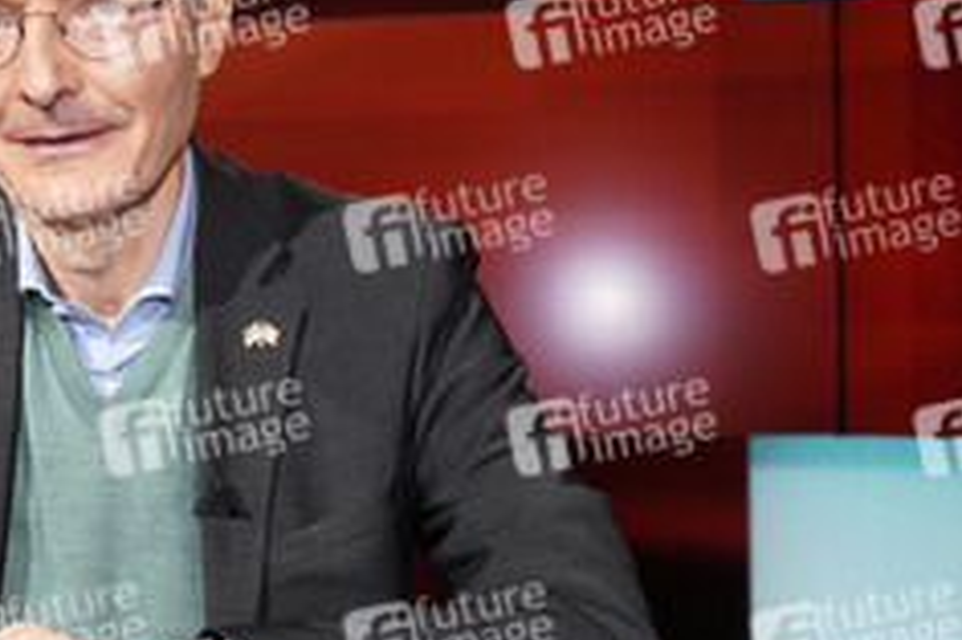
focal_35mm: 67
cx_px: 96
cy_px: 326
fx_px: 1789
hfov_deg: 28.9
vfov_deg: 20.3
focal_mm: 35
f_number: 5
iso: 1600
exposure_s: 1/125
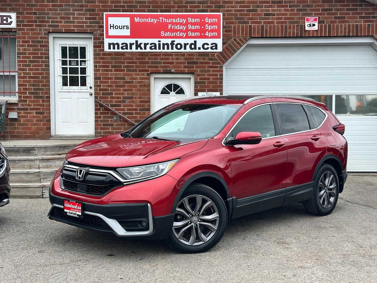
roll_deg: +0.5
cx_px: 188
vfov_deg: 30.3
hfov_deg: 39.7
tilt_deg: -2.2
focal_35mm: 48
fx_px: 523
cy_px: 142
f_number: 1.78
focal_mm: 6.86
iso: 64
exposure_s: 1/1289
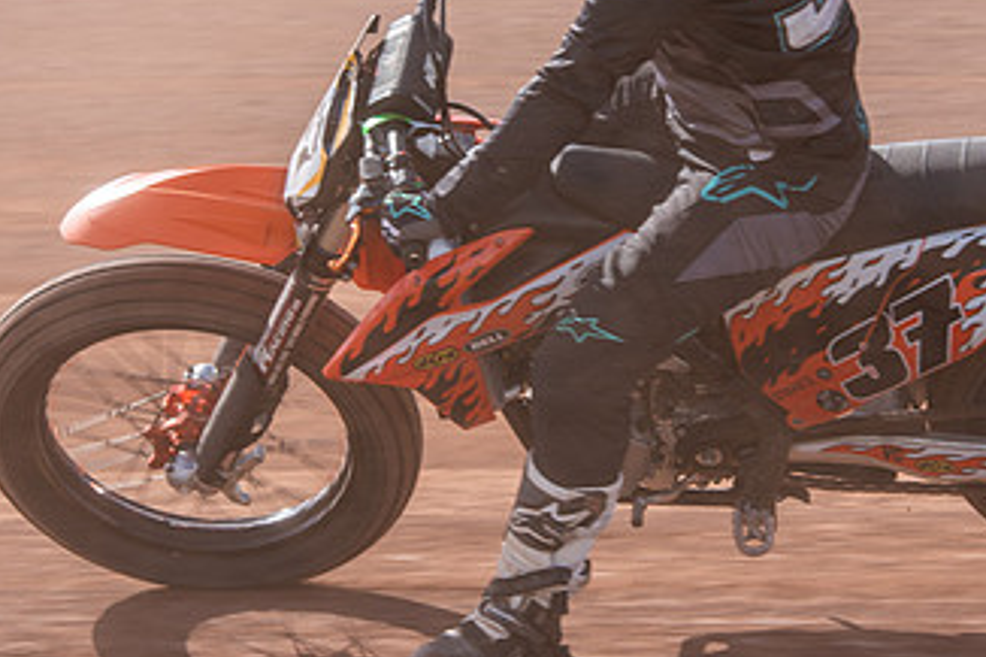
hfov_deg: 10.0
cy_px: 166
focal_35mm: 205
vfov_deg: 6.7
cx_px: 656
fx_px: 5612
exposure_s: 1/320
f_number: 6.3
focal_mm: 105
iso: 140
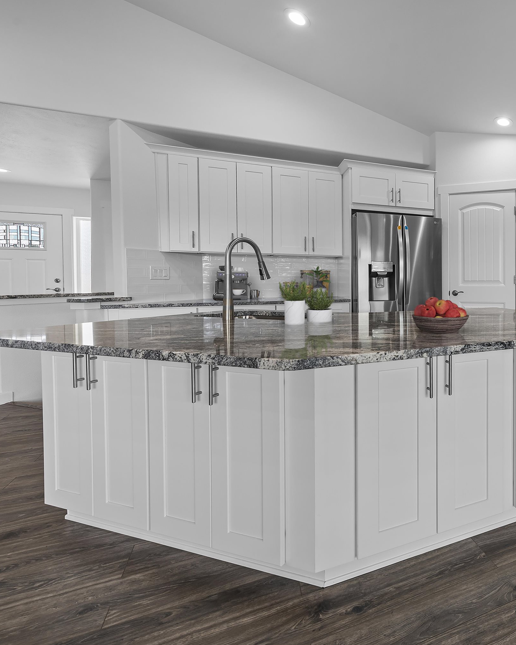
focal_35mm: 20
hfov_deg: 60.6
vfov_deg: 80.4
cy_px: 325
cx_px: 436
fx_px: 382
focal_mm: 14
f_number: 8
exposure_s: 1/15
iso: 320
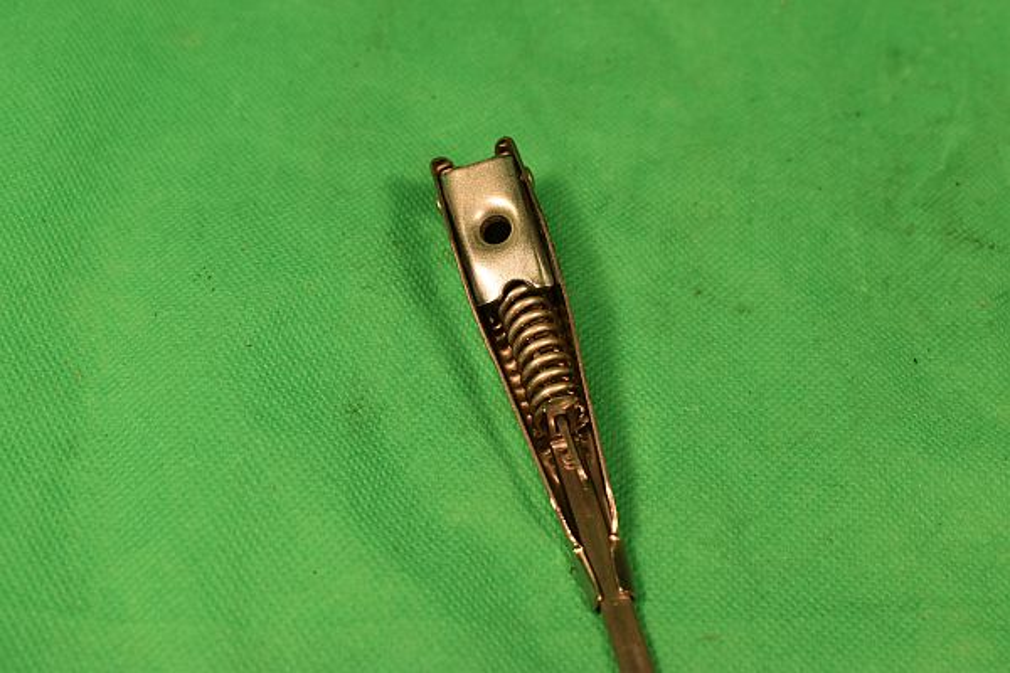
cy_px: 336
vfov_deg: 25.1
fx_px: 1515
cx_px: 505
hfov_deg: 36.9
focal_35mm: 54
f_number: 8
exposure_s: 1/250
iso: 320
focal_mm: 36
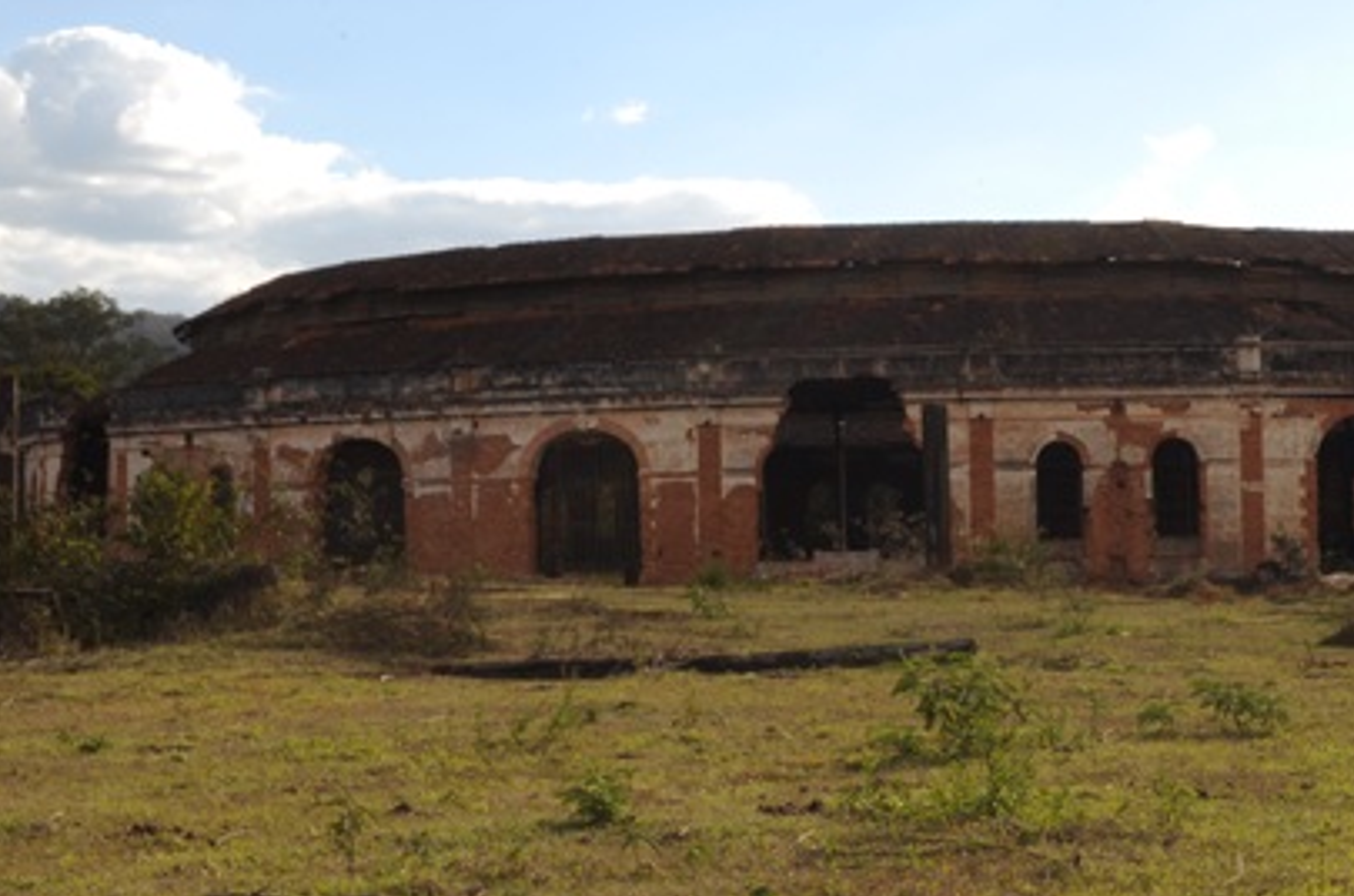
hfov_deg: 28.8
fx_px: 2619
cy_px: 388
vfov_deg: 19.4
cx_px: 919
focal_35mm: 70
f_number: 29
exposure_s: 1/13
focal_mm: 29
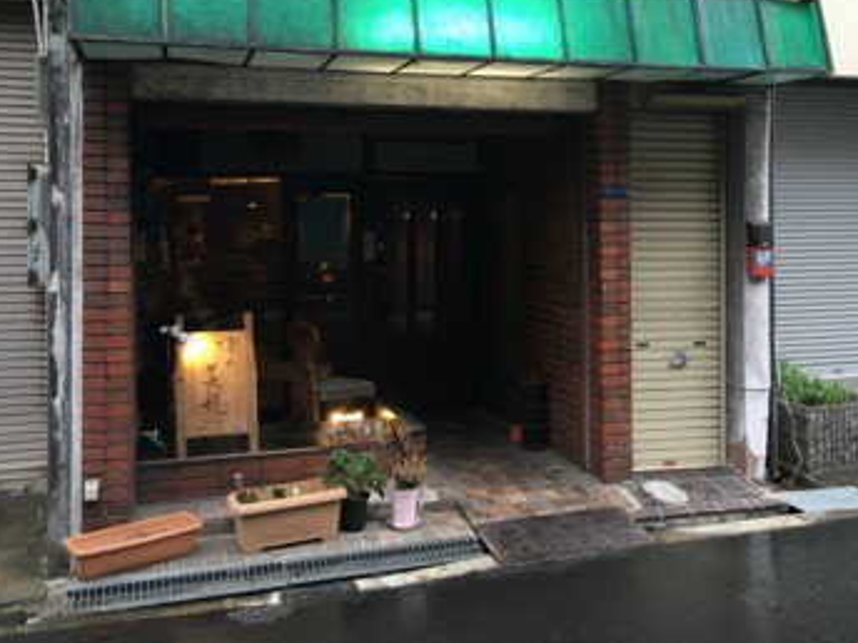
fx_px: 942
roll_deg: +0.4
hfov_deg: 49.0
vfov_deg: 37.4
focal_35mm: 38
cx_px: 429
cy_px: 224
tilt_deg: +1.0
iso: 32
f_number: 2.2
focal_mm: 4.15
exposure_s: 1/15
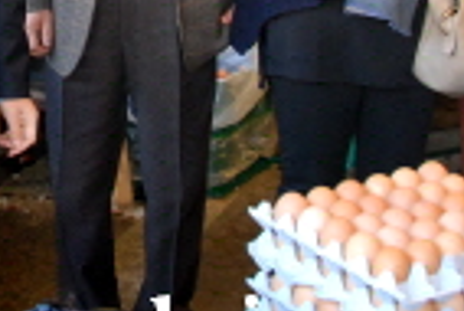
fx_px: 1368
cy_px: -103
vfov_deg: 12.5
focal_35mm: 106
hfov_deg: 18.7
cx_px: -16
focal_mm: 20
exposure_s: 1/60
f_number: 5
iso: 800
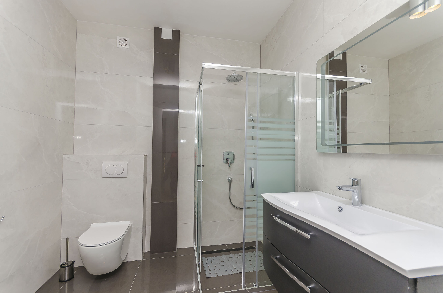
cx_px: 222
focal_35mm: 15
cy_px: 146
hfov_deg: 100.5
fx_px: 184
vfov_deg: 77.1
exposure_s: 1/100
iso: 100
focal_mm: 10
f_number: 8
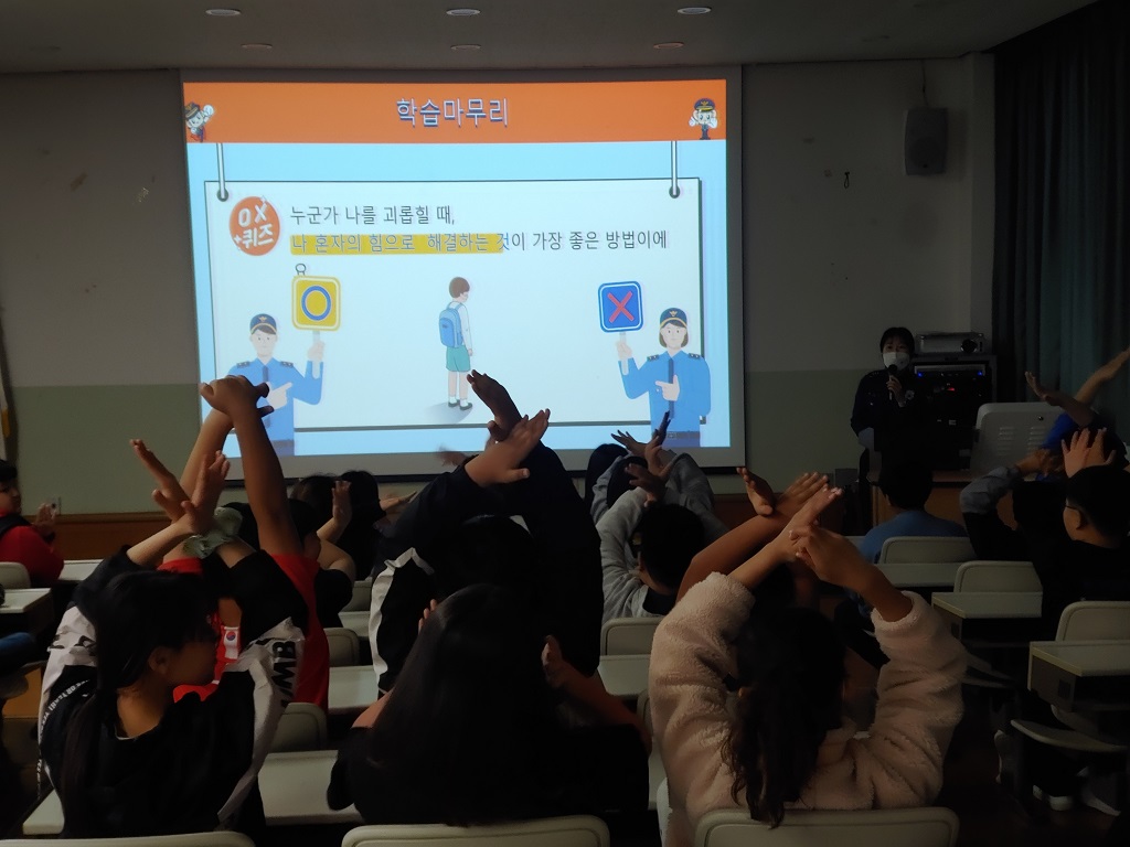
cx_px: 565
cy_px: 424
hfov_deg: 38.2
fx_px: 1632
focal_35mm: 50
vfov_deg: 29.1
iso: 300
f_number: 2.4
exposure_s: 1/60
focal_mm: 5.88
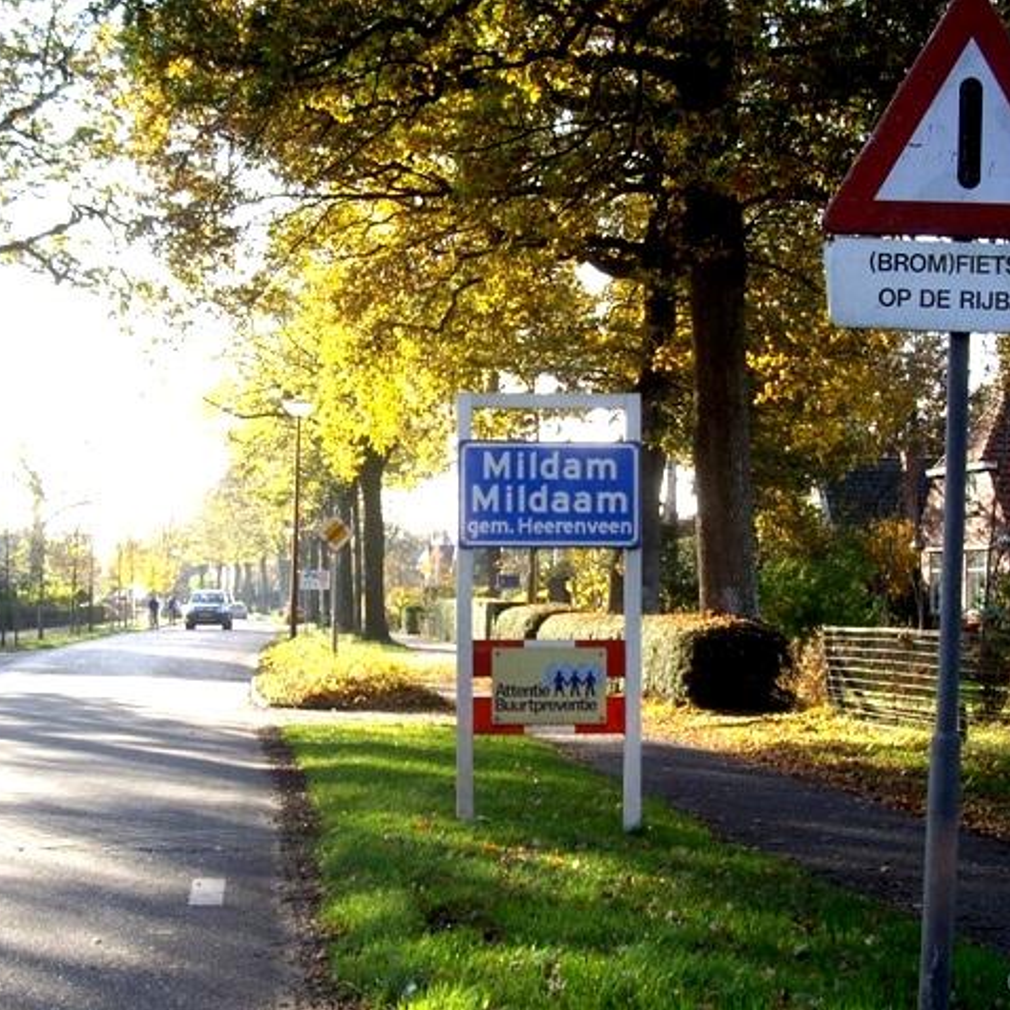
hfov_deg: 37.4
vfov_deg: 37.6
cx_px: 609
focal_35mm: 45
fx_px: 1485
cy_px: 505
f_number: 2.8
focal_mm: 7.9
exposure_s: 1/160
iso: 100
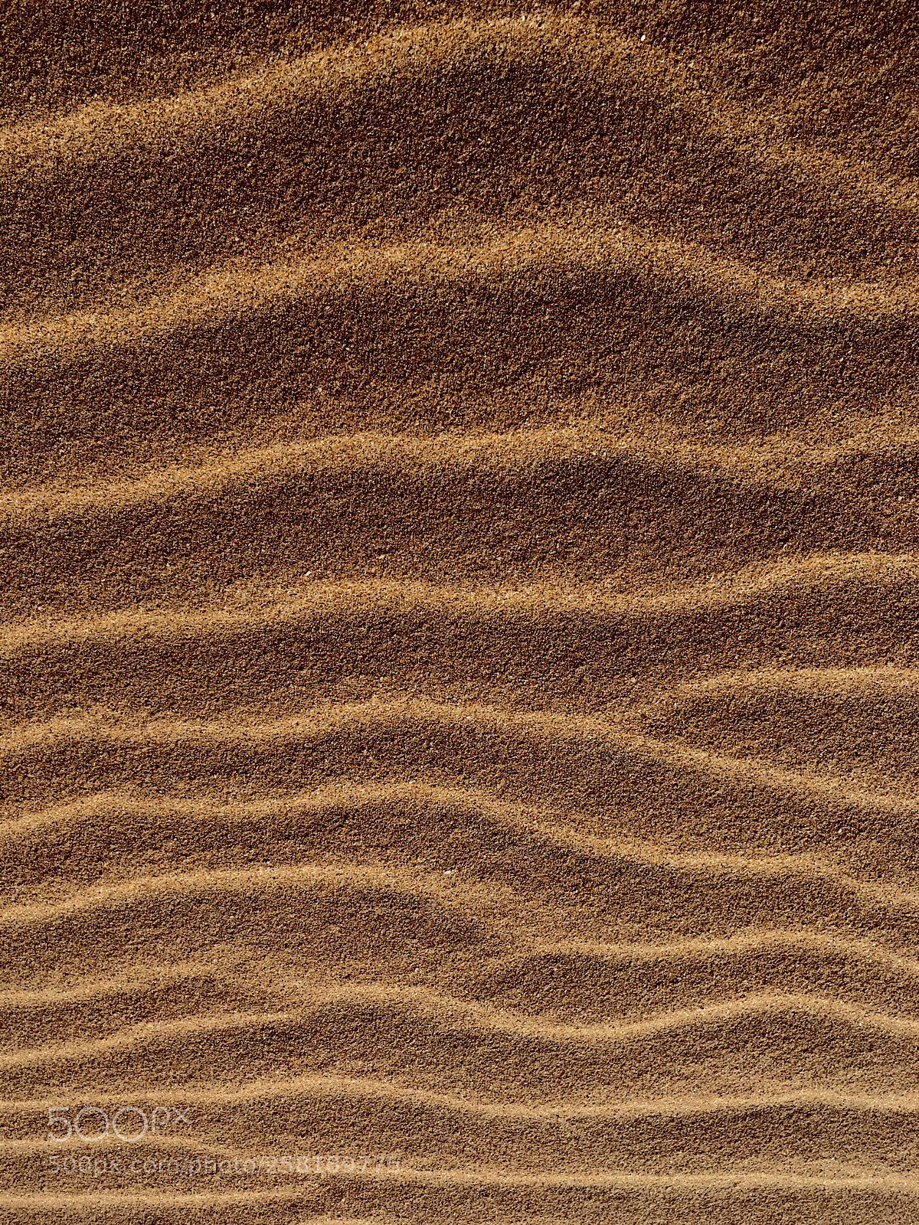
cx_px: 460
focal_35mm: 29
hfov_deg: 48.2
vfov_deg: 61.7
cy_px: 612
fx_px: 1027
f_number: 2.2
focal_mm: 4.15
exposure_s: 1/1832
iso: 25
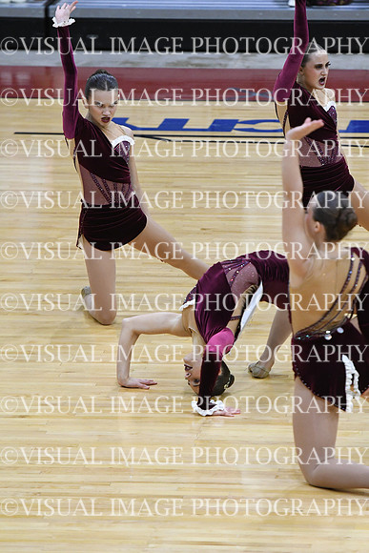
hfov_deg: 5.2
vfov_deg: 7.9
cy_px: 276
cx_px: 184
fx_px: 4026
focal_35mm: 262
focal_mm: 175
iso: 4000
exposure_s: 1/400
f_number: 3.5
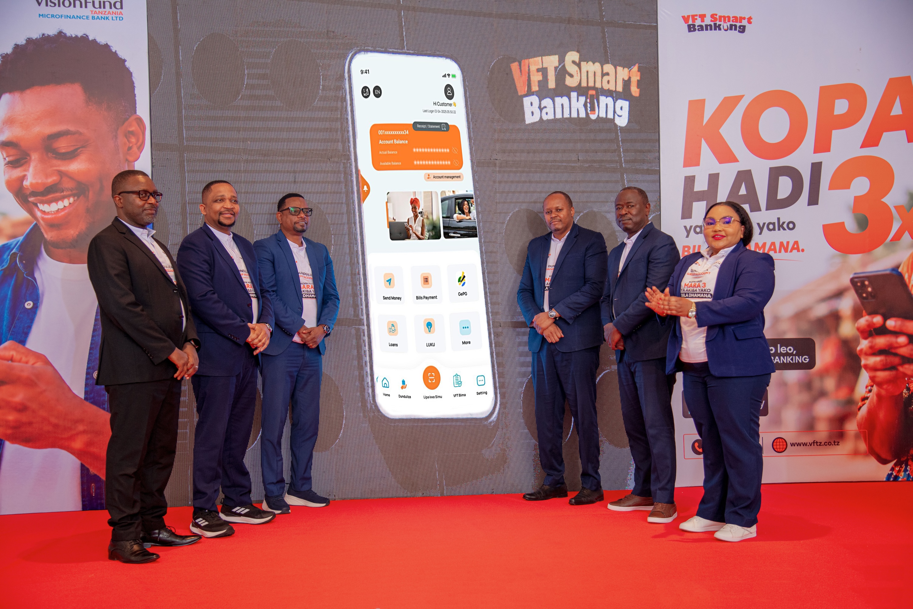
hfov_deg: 44.5
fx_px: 1116
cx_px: 456
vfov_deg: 30.5
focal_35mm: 44
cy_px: 304
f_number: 4
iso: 500
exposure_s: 1/200
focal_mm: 44
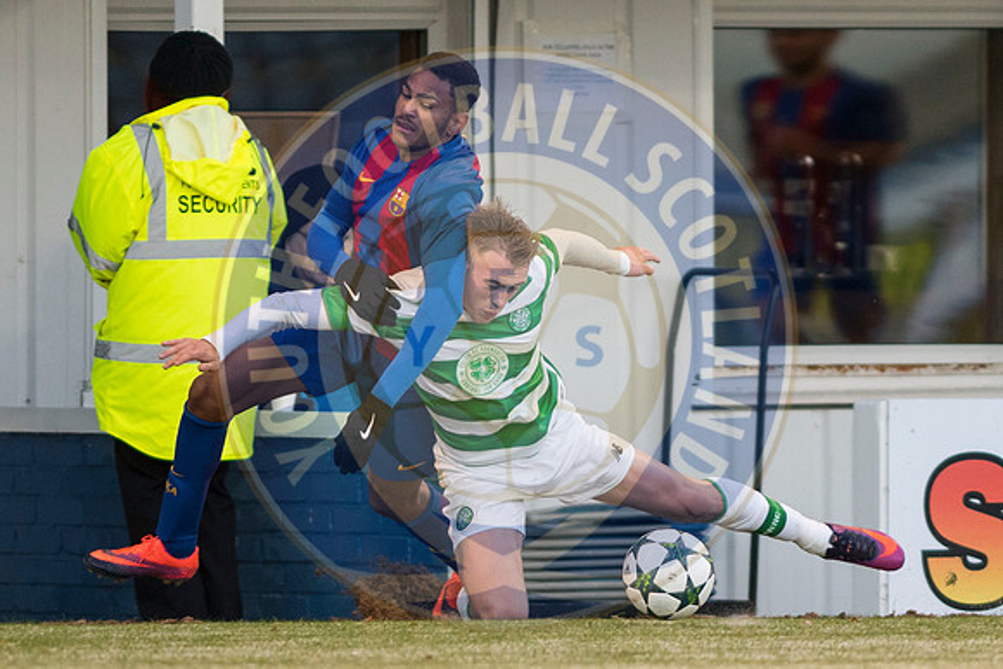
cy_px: 334
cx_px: 502
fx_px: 12540
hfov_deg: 4.6
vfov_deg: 3.1
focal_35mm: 450
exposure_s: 1/1000
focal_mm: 300
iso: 900
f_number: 2.8
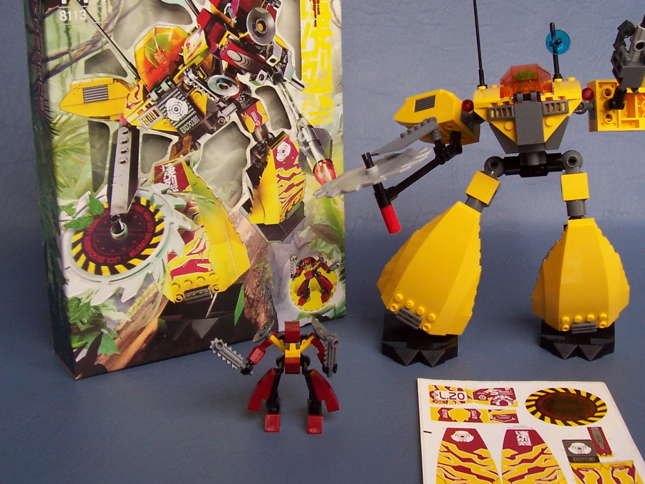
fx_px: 913
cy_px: 189
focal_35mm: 49
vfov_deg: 29.6
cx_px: 362
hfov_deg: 38.8
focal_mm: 5.6
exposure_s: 1/180
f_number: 2.8
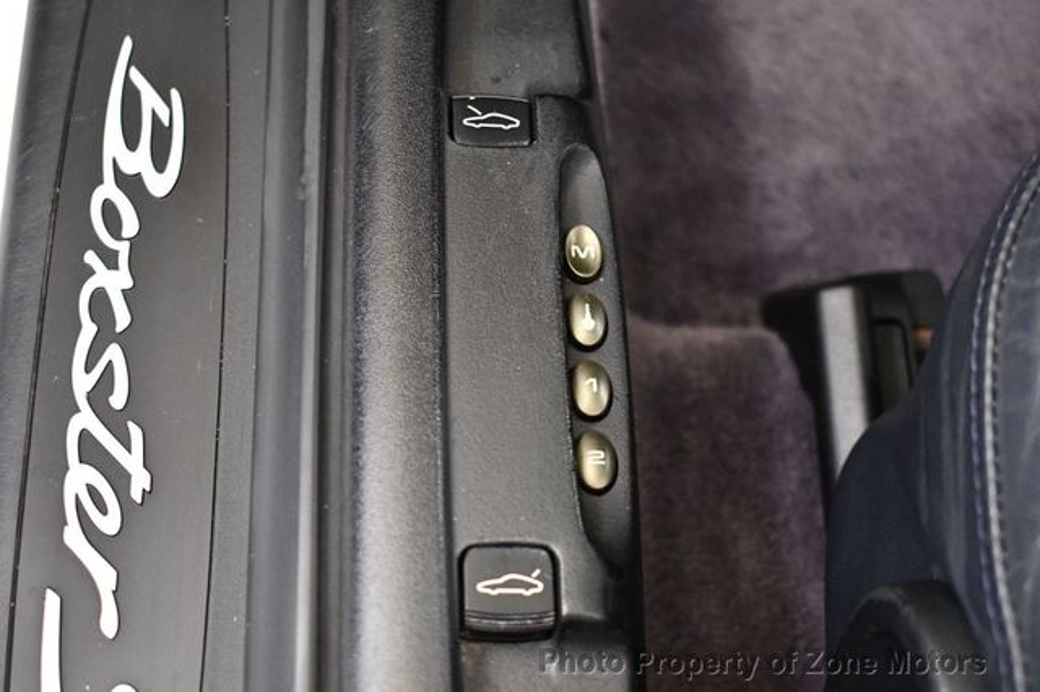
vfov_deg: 23.8
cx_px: 520
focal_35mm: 57
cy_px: 346
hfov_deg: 35.1
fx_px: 1646
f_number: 4.8
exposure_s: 1/60
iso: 5000
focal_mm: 38
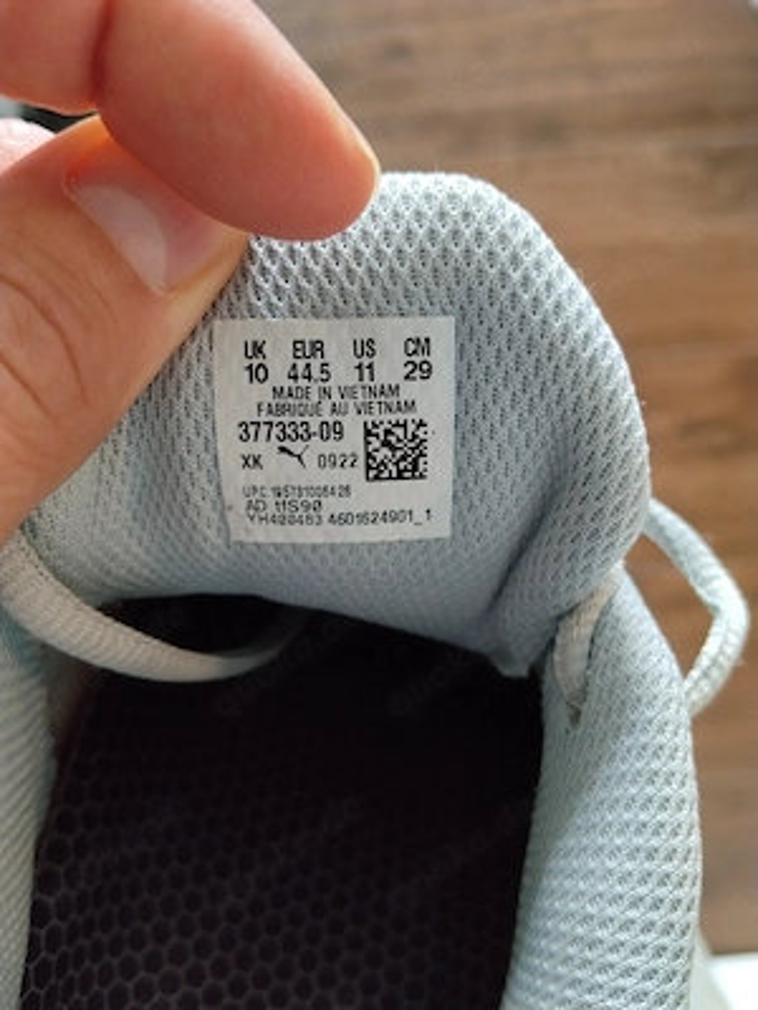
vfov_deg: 61.7
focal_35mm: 29
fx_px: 847
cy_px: 505
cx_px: 379
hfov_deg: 48.2
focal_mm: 3.96
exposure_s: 1/20
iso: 320
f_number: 1.8
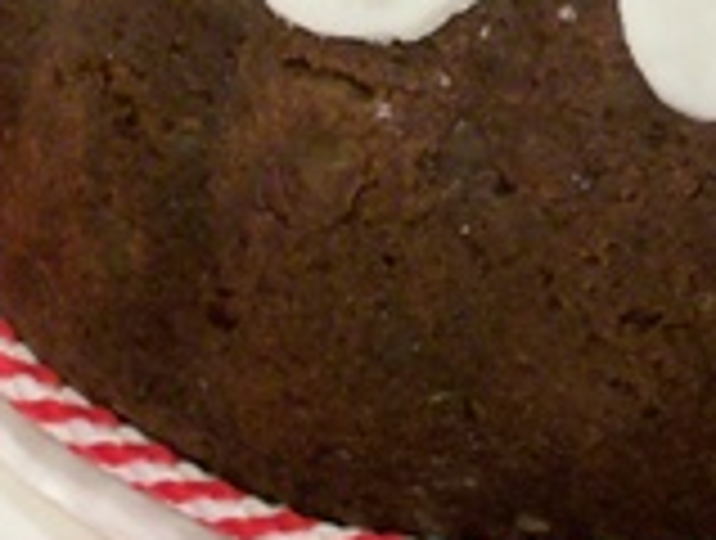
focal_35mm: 216
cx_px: 662
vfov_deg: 6.9
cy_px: -11
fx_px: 4478
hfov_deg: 9.1
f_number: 3.8
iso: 160
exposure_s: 1/8
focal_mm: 11.6
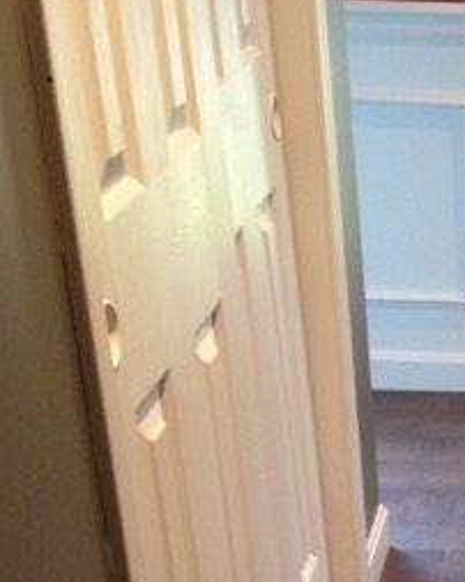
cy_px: 706
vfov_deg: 17.9
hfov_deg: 14.3
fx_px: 1757
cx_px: 635
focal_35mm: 102
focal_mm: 4.12
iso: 200
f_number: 2.4
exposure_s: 1/20
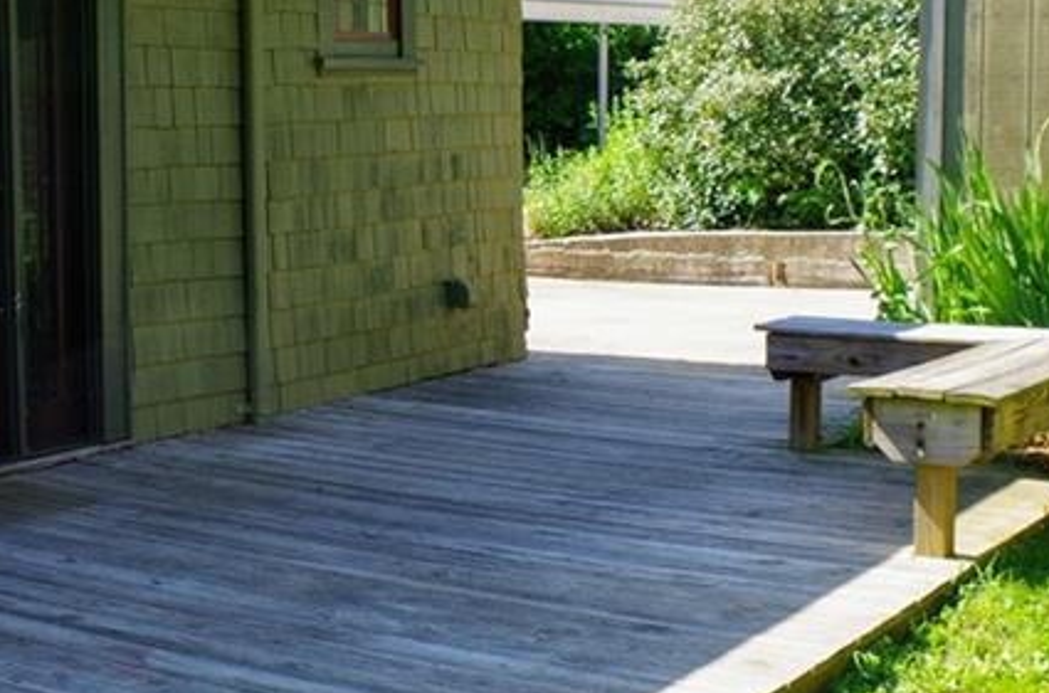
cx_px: 254
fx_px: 1889
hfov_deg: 30.5
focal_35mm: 65
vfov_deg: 20.7
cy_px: 236
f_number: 5
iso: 200
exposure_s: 1/200
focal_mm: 18
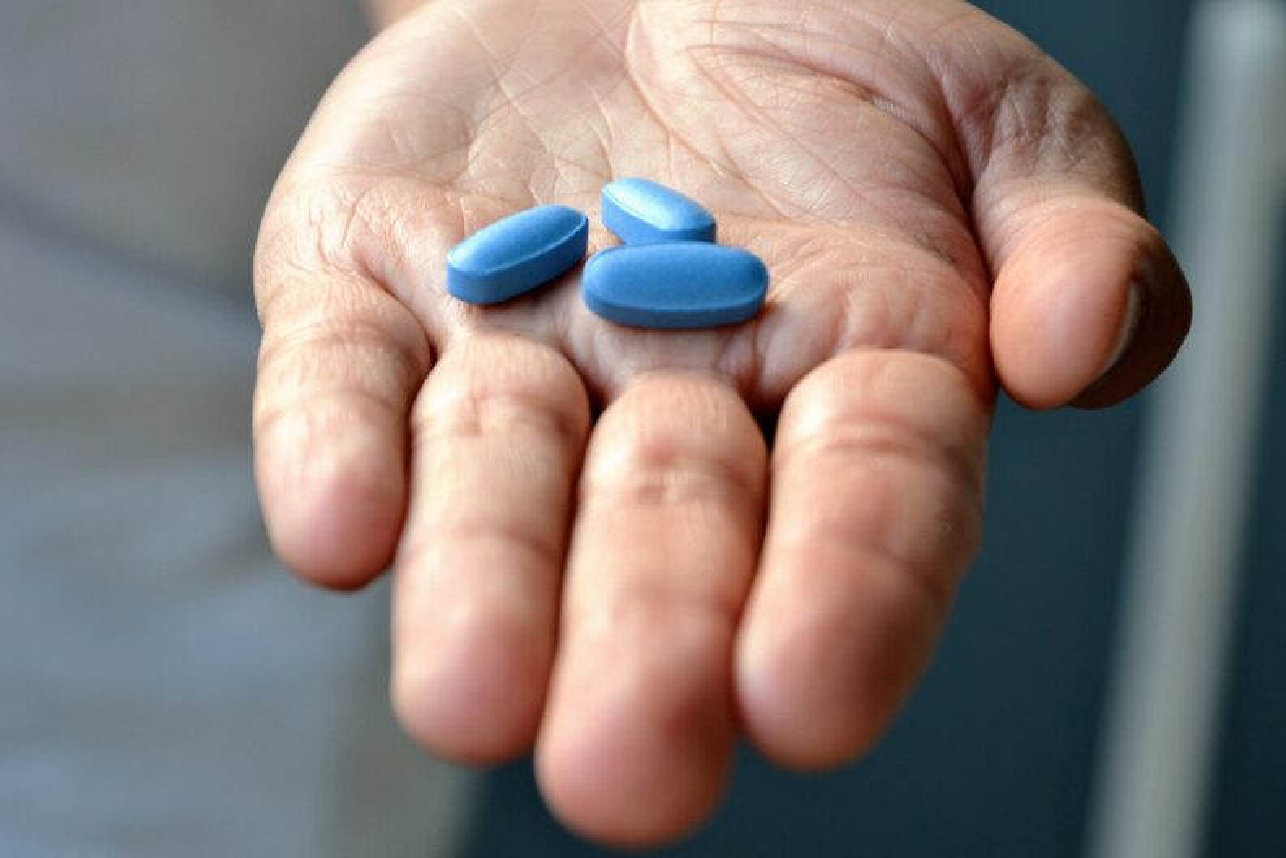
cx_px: 643
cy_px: 429
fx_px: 5251
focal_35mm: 147
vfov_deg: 9.3
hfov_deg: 14.0
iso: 400
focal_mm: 98
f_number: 6.3
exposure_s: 1/60
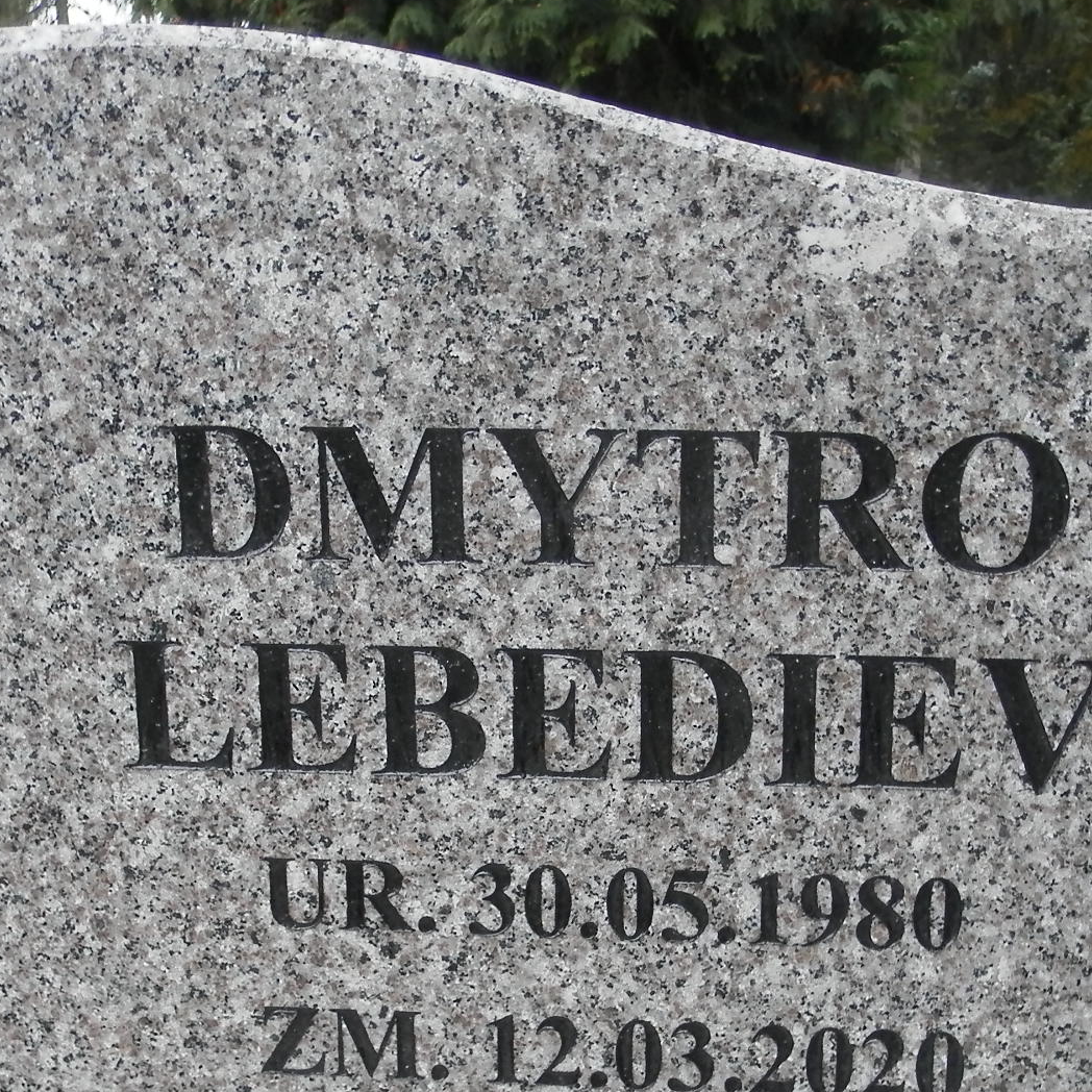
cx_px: 643
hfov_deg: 31.6
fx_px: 1927
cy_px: 843
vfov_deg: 31.0
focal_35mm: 54
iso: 100
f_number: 3.1
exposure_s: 1/30
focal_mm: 4.5
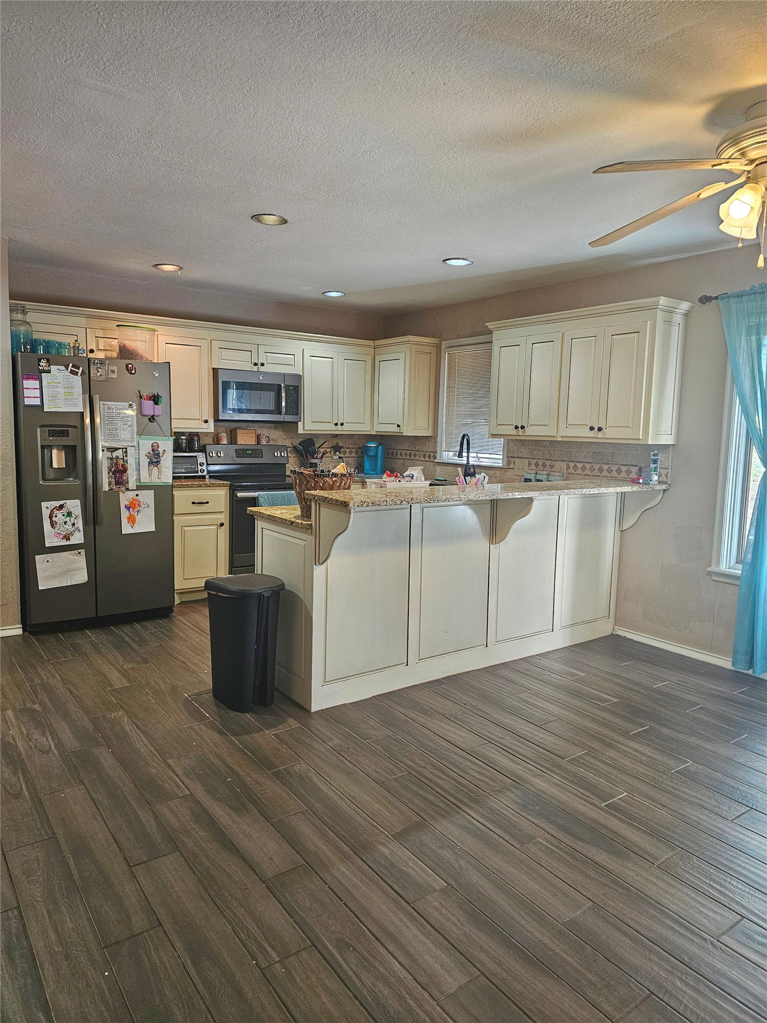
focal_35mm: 23
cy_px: 512
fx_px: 679
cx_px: 384
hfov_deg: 58.9
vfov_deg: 73.9
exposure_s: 1/120
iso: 400
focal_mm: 6.3
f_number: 1.7
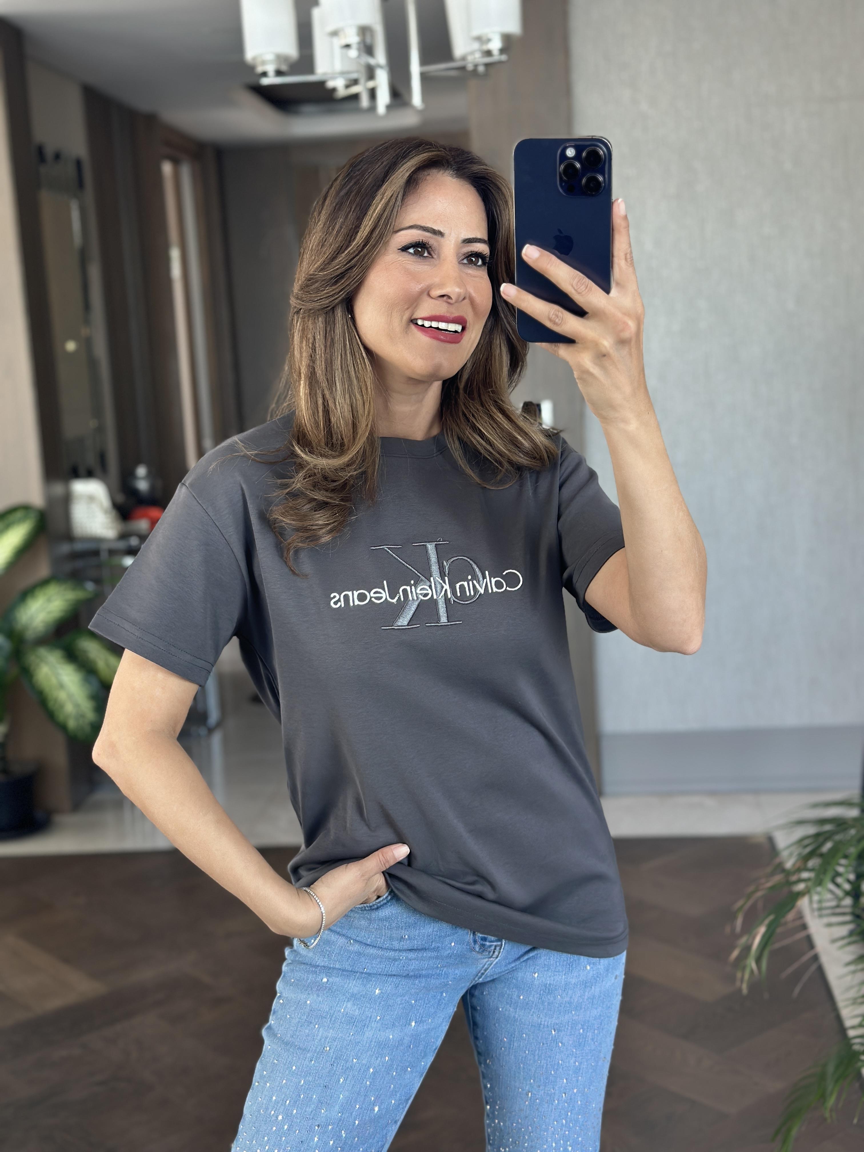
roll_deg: +3.8
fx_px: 1597
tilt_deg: -17.5
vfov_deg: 39.7
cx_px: 432
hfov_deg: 30.3
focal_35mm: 48
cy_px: 576
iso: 125
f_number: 1.78
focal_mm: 6.86
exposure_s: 1/75
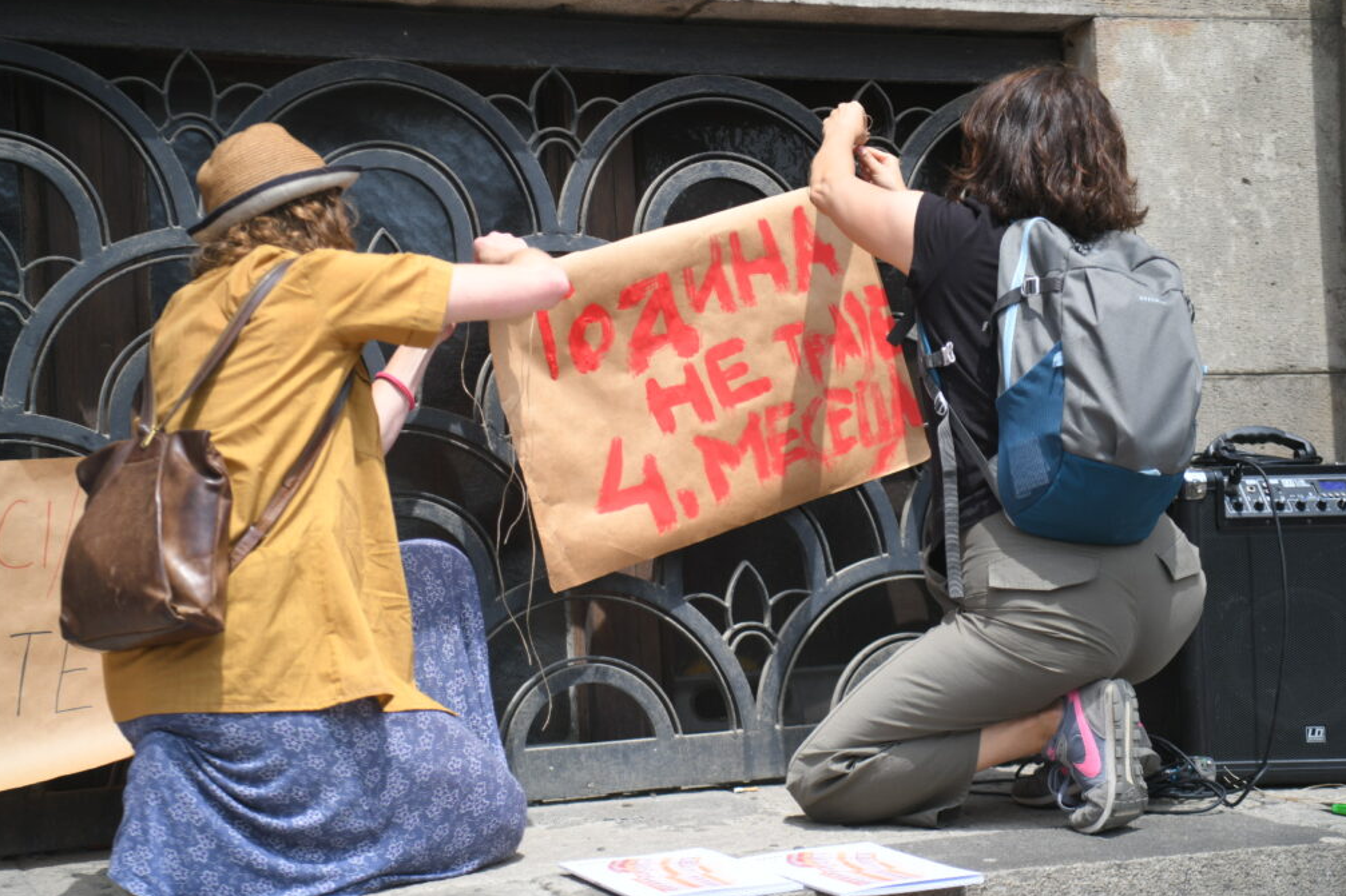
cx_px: 678
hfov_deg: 33.9
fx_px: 2205
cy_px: 448
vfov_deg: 23.0
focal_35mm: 59
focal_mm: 58
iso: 200
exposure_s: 1/1600
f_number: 2.8
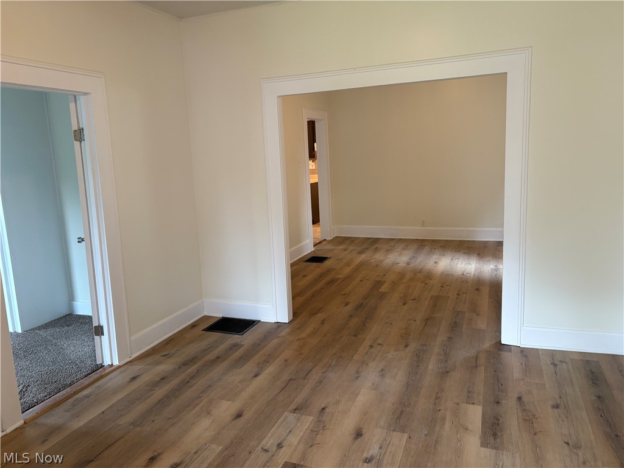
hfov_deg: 67.3
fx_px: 469
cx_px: 312
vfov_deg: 53.1
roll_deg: +3.0
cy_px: 234
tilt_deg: -8.6
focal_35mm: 26
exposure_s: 1/60
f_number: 1.6
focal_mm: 5.96
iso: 125
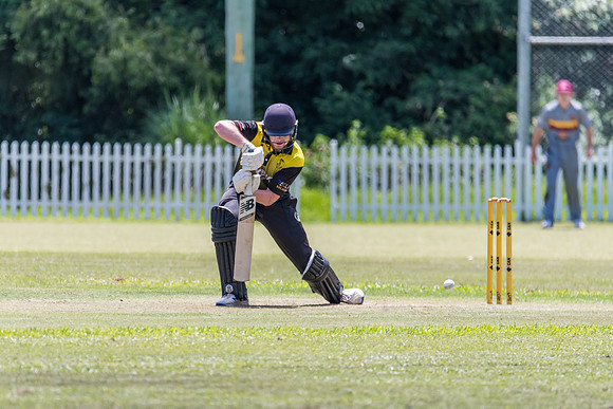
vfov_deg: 2.1
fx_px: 11104
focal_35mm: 652
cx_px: 280
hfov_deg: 3.2
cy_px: 214
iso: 900
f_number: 6.3
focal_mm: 600
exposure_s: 1/2000
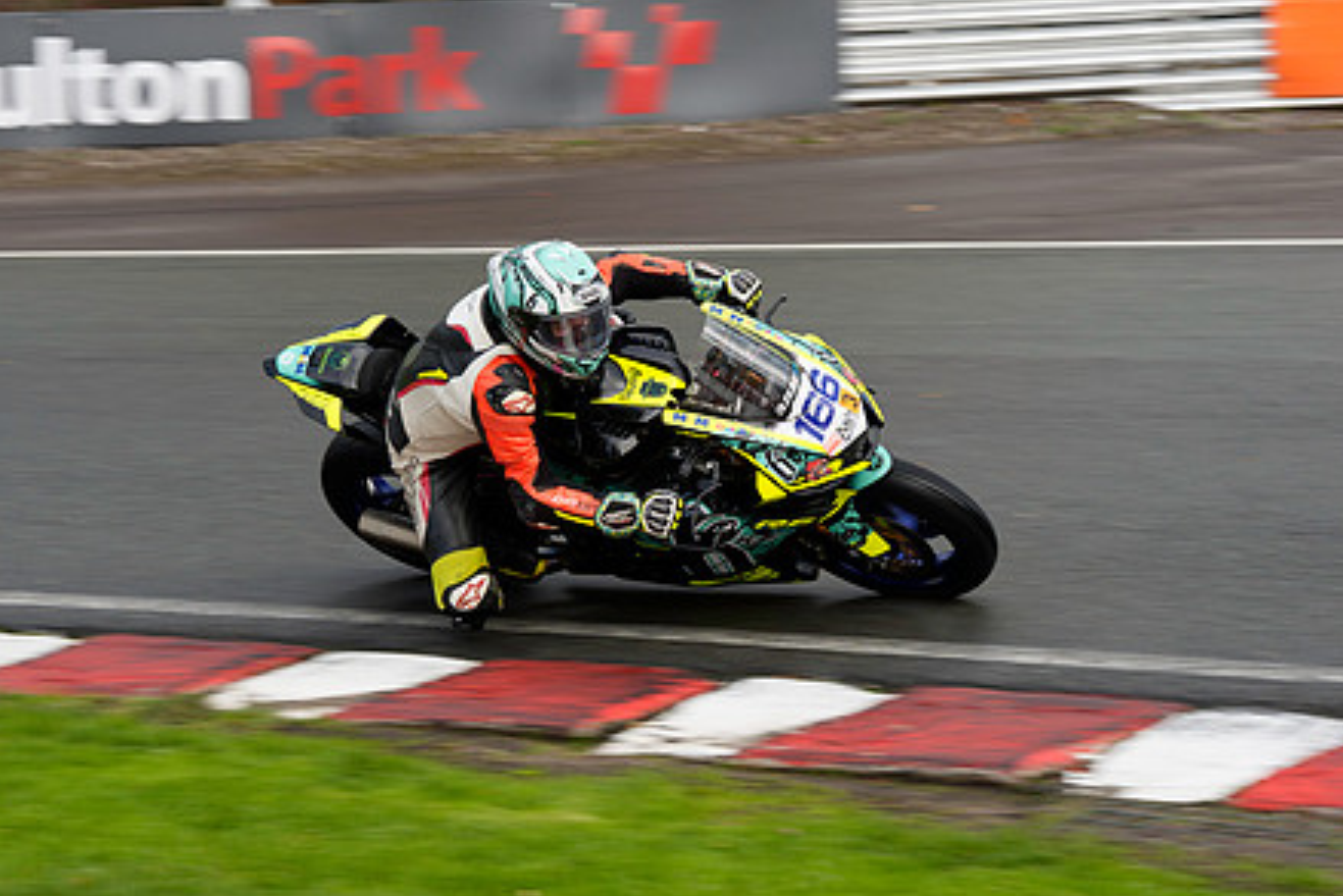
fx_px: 4142
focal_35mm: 111
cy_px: 442
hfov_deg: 18.4
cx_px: 508
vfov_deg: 12.4
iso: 250
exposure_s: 1/250
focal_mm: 84
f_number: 6.3
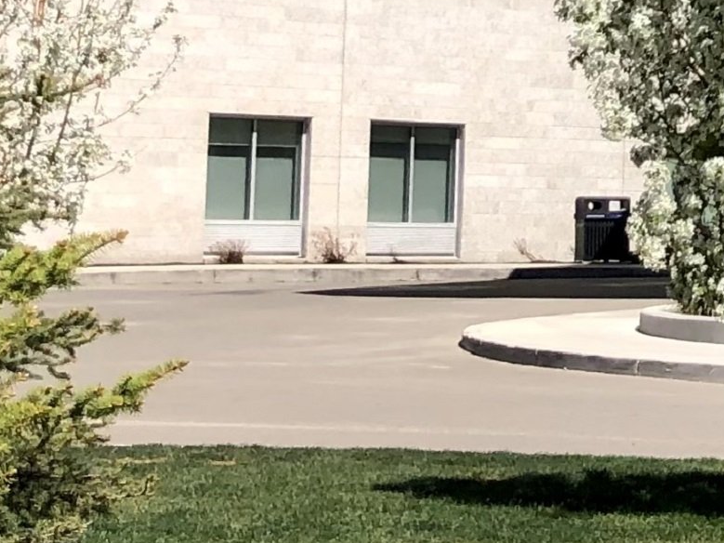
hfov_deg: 12.7
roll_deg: -0.1
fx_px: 2886
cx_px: 1413
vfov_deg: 9.7
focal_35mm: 138
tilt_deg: +16.5
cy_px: -695
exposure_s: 1/2024
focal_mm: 3.99
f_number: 1.8
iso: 20
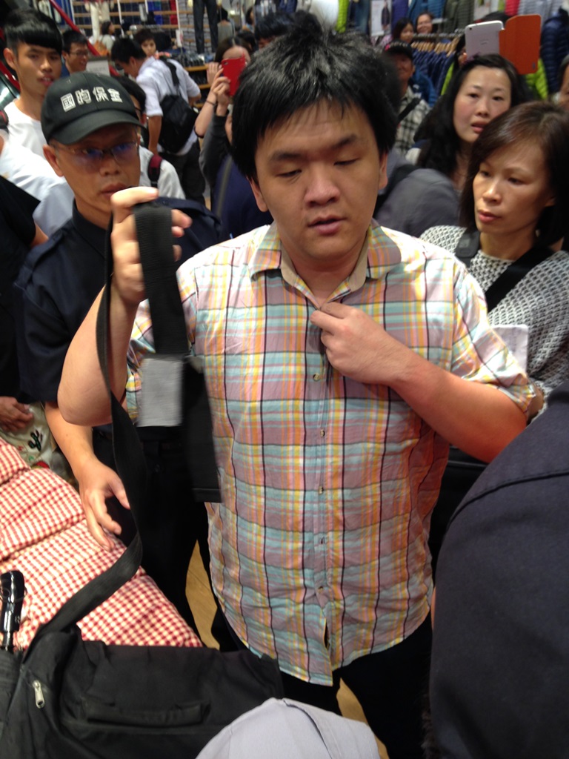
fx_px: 723
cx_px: 284
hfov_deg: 42.9
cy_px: 380
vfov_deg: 55.4
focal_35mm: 33
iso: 50
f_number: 2.4
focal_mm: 4.12
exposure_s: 1/24
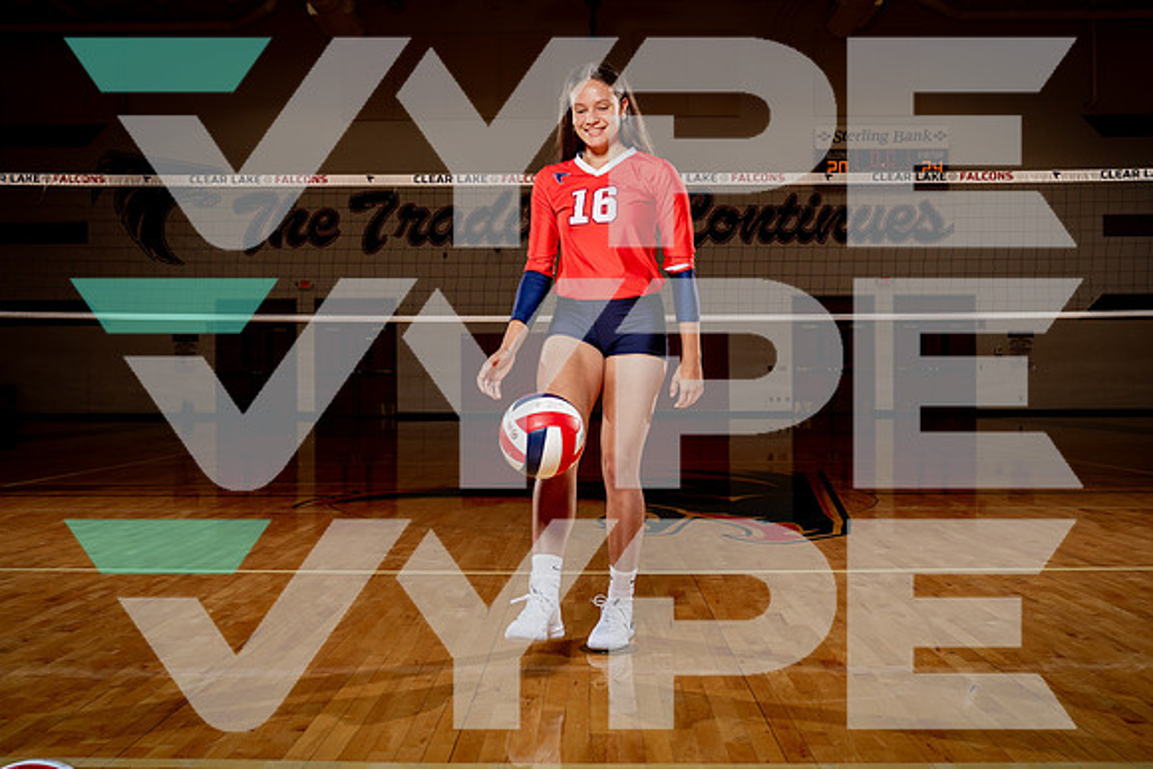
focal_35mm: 33
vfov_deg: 39.7
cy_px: 384
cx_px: 571
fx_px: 1064
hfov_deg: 56.9
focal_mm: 31
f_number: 5.6
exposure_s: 1/250
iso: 125
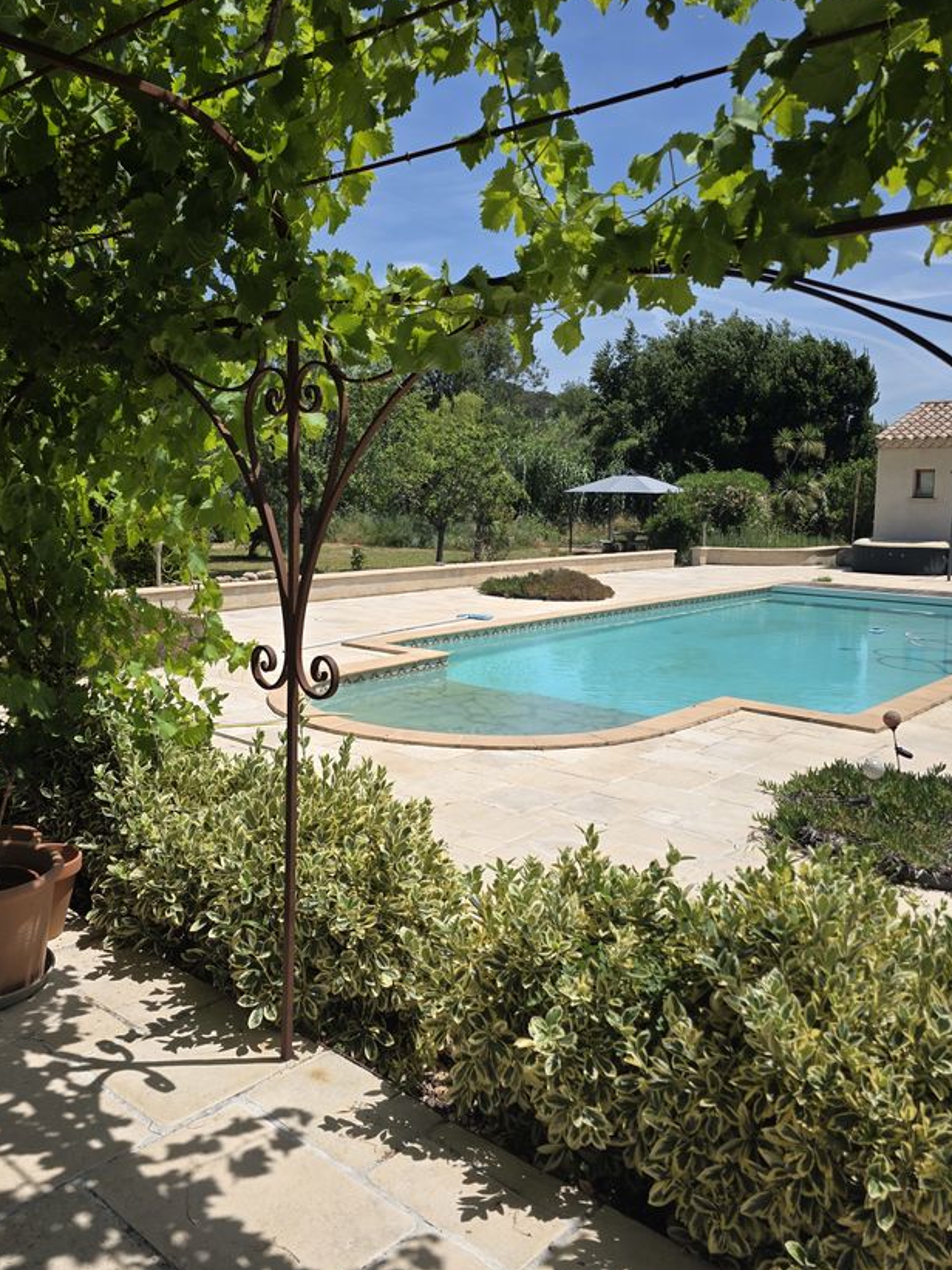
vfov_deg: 63.3
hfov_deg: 49.7
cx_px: 447
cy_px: 579
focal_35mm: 28
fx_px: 1026
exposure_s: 1/6809
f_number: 1.7
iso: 80
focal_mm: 6.3
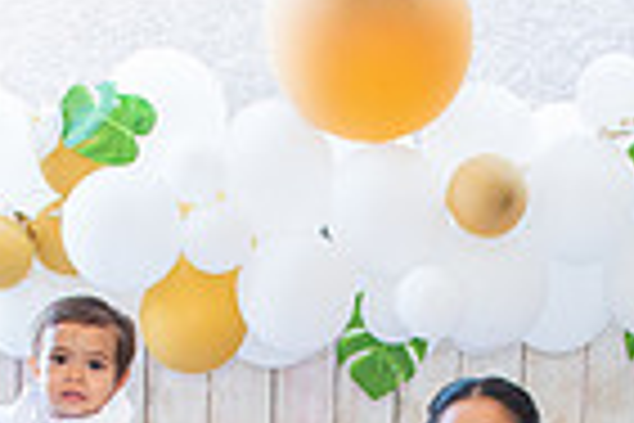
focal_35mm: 99
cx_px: 396
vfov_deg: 12.4
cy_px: 808
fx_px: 1743
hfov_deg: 20.6
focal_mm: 24
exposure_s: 1/80
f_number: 4.5
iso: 500
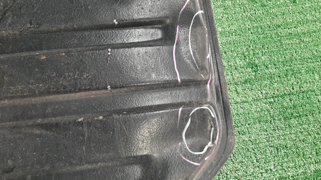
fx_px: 247
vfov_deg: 40.2
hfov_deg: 66.1
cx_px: 161
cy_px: 92
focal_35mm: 29
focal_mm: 3.93
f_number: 1.7
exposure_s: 1/50
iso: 101
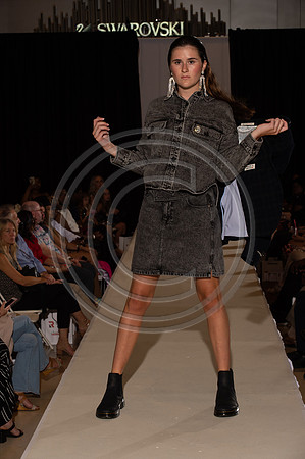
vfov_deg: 23.7
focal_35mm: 86
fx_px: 1095
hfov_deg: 15.9
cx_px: 152
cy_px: 230
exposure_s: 1/250
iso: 800
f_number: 9
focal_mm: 86
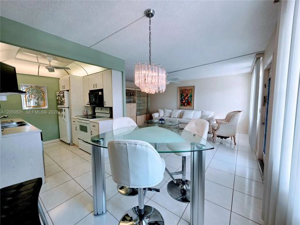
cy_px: 112
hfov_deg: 106.2
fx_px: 113
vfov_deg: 89.9
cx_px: 150
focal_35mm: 13
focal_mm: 2.2
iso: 50
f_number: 1.9
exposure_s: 1/120
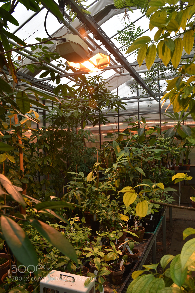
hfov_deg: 47.9
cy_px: 146
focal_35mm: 27
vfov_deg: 67.4
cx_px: 98
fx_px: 219
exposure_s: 1/125
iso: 100
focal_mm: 18
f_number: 5.6
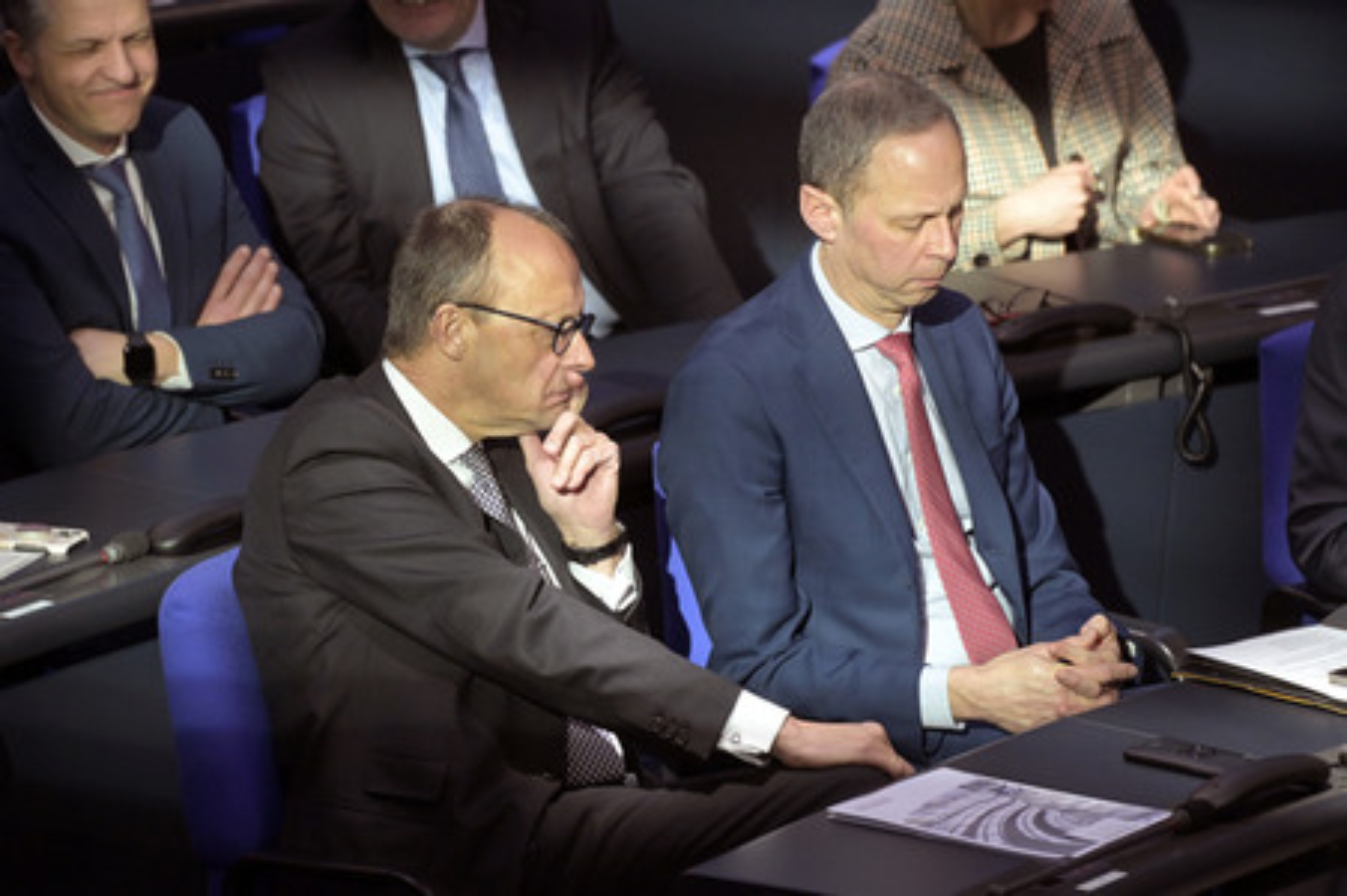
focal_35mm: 380
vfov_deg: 3.6
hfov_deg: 5.4
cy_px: 448
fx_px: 14208
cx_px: 674
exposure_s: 1/1250
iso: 8000
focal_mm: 380
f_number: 5.6
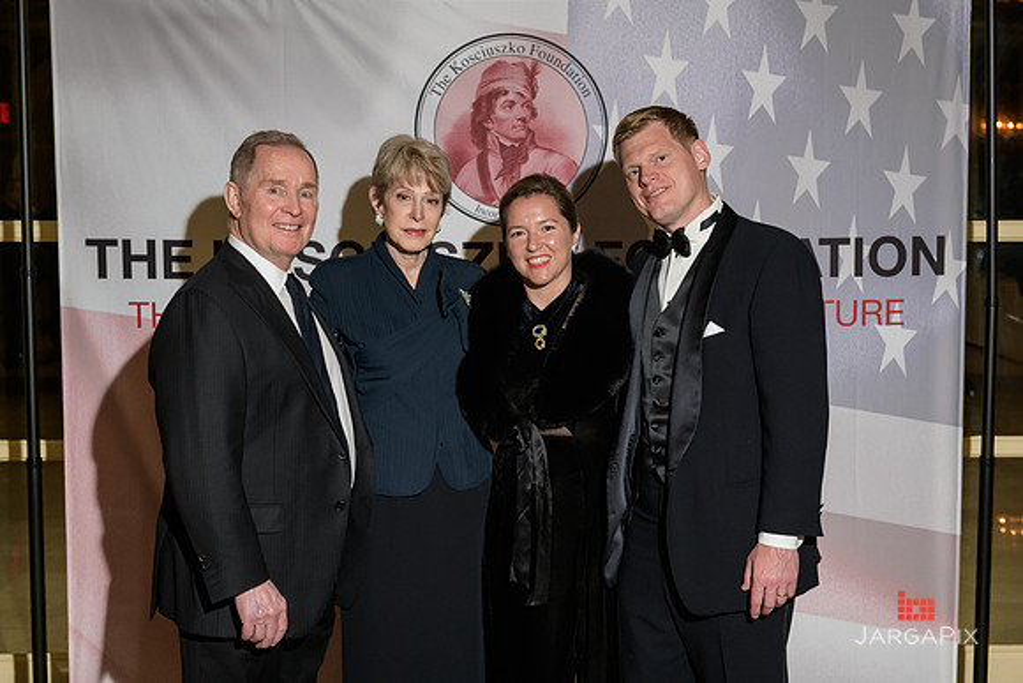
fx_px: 1567
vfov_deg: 24.6
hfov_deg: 36.2
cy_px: 350
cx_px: 512
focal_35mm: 55
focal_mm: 50
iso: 800
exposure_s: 1/100
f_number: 5
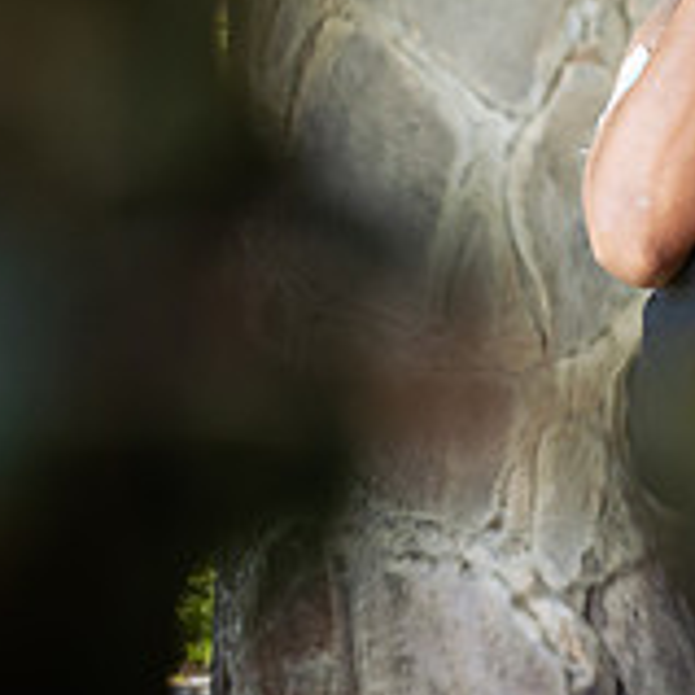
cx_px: 498
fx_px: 4929
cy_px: 63
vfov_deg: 8.0
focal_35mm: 217
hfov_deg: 8.1
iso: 400
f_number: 4
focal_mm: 70
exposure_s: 1/125
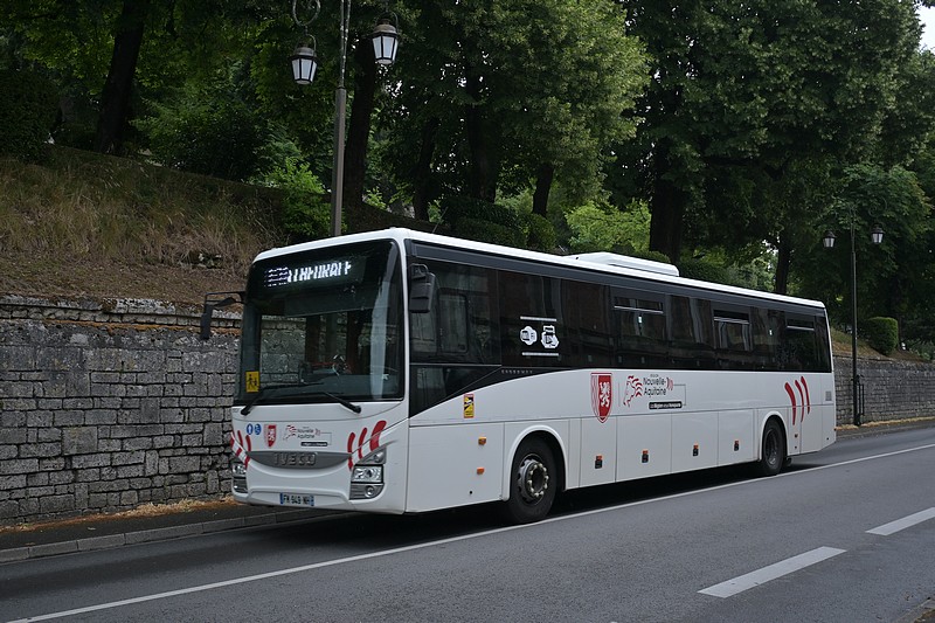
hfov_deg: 51.3
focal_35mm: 38
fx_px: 974
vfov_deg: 35.5
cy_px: 312
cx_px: 468
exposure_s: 1/400
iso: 250
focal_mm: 25
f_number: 4.2
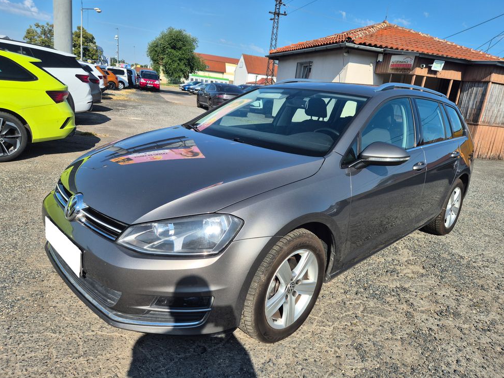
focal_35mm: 24
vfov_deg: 56.8
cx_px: 257
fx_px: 349
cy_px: 183
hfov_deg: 71.6
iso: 25
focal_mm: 5.4
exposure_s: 1/1688
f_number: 1.8
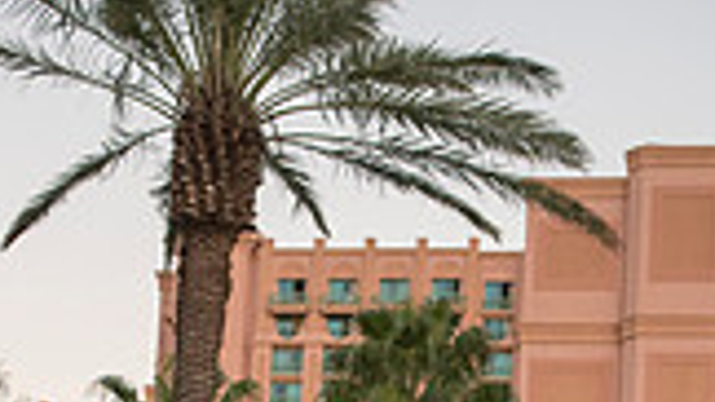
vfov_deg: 9.5
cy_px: 771
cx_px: 424
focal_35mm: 120
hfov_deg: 17.9
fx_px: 2274
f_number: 3.2
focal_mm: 32
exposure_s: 1/800
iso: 2000
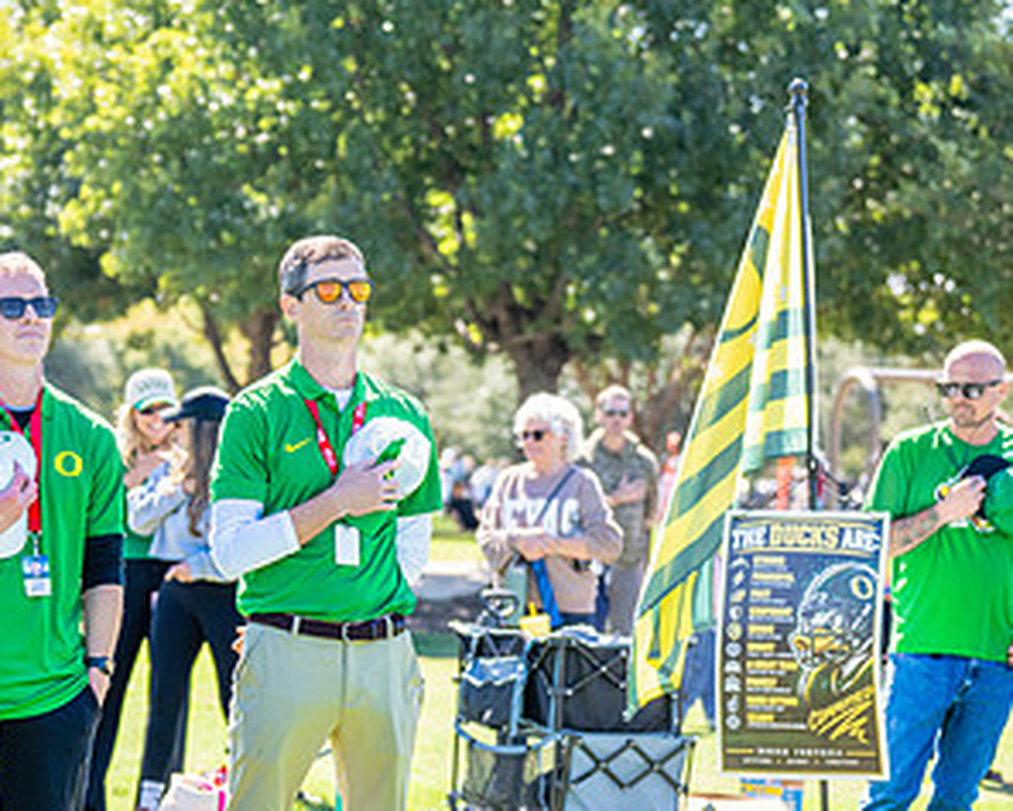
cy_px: 644
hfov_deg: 11.5
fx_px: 5038
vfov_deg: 9.2
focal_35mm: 168
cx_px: 245
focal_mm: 70
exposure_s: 1/1250
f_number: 2.8
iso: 160
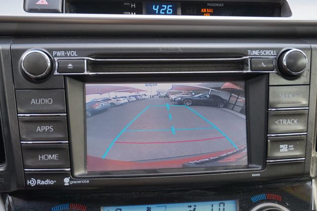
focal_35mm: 44
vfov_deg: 30.8
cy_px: 106
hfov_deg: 45.0
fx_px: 383
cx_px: 158
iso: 250
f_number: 4.5
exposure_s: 1/60
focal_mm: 29
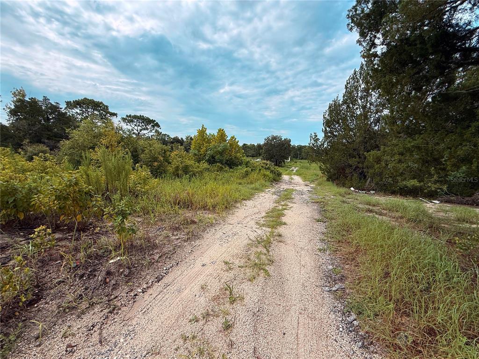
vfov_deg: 85.7
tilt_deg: -9.0
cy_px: 180
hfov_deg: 102.1
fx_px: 194
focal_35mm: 14
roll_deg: -1.6
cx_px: 240
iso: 50
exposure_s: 1/1285
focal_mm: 2.22
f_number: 2.2
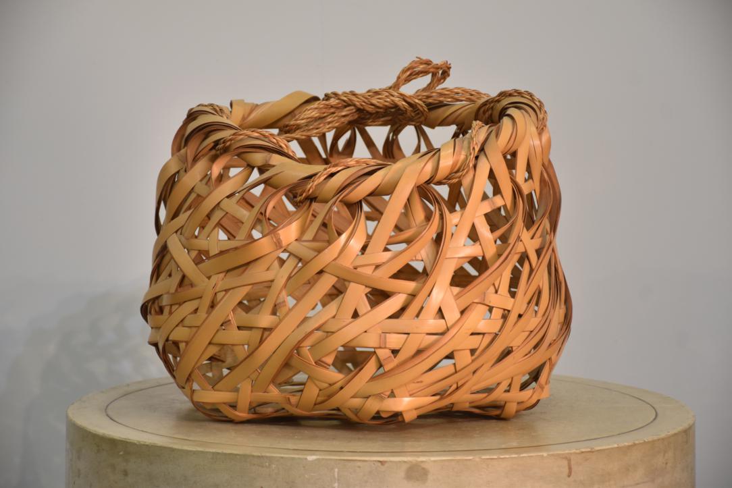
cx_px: 366
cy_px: 244
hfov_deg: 15.2
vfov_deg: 10.2
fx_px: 2745
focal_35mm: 135
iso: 400
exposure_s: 1/30
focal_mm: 90
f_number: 5.3
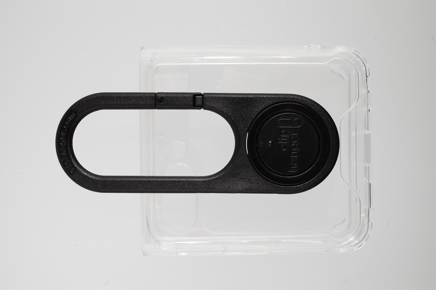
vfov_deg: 36.8
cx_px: 218
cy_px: 145
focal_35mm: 36
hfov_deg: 53.2
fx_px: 436
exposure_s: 1/160
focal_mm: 24
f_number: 13
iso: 200
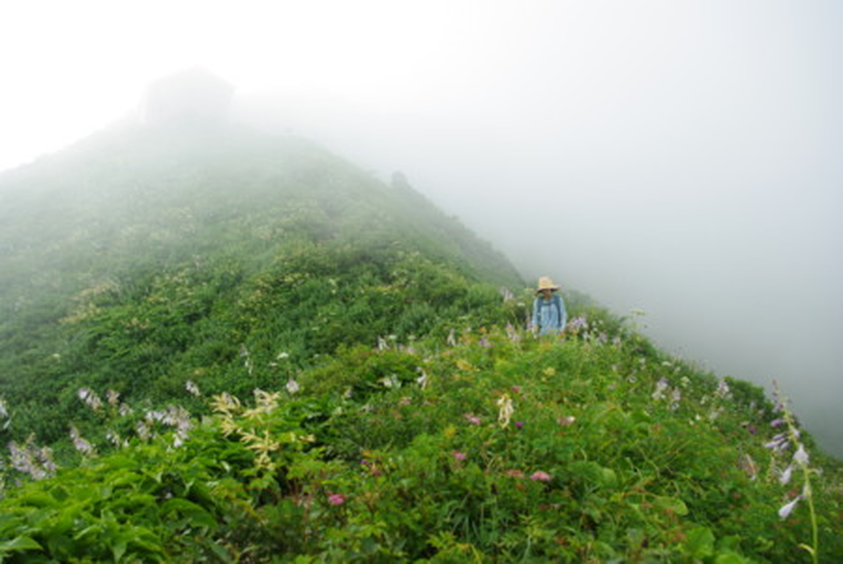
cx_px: 422
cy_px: 282
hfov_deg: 55.7
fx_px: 797
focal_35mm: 34
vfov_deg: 39.0
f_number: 6.7
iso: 100
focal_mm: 23.13
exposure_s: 1/180
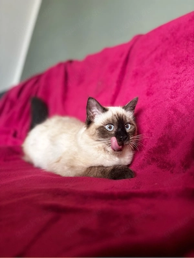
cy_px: 129
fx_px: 194
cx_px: 97
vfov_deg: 67.3
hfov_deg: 53.1
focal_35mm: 26
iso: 160
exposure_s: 1/60
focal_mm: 5.96
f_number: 1.6
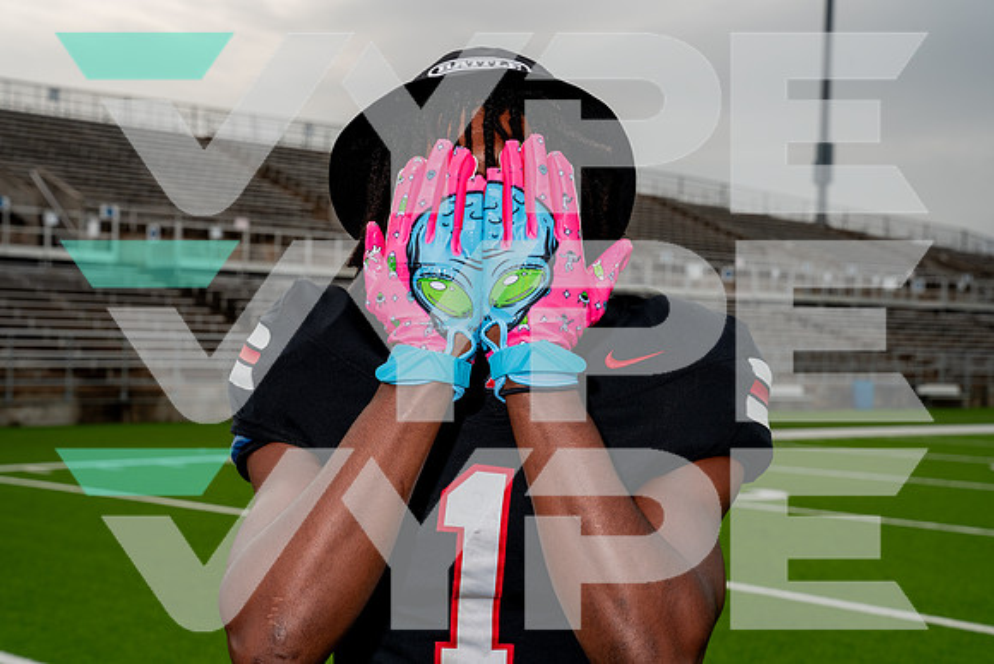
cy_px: 332
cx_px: 497
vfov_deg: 23.8
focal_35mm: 57
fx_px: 1574
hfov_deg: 35.0
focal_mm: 57
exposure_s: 1/250
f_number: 8
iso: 100
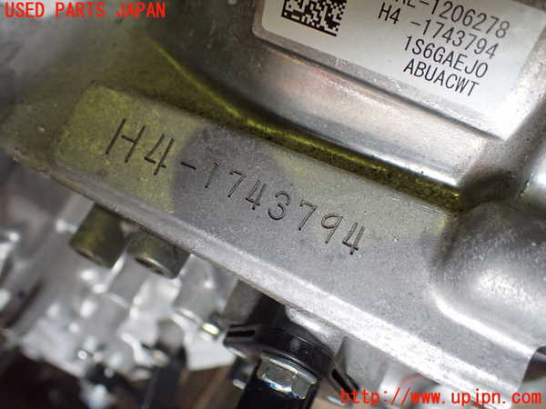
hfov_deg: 60.0
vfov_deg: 46.8
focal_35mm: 30
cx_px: 273
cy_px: 204
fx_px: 473
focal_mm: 5.4
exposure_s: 1/125
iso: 640
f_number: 2.3
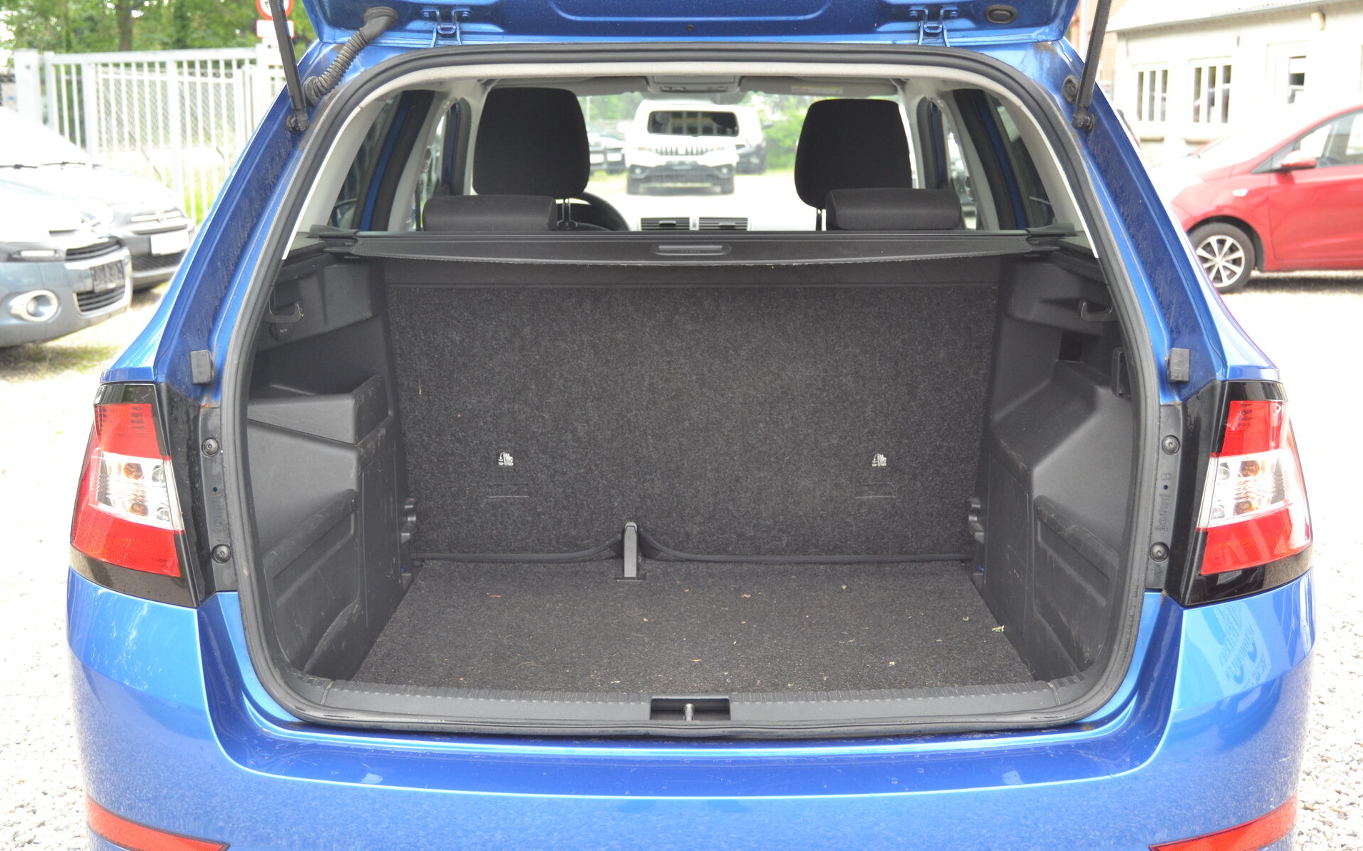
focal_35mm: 40
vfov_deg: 32.0
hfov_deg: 49.3
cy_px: 400
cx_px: 684
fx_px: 1486
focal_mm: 26
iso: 400
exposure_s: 1/100
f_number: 5
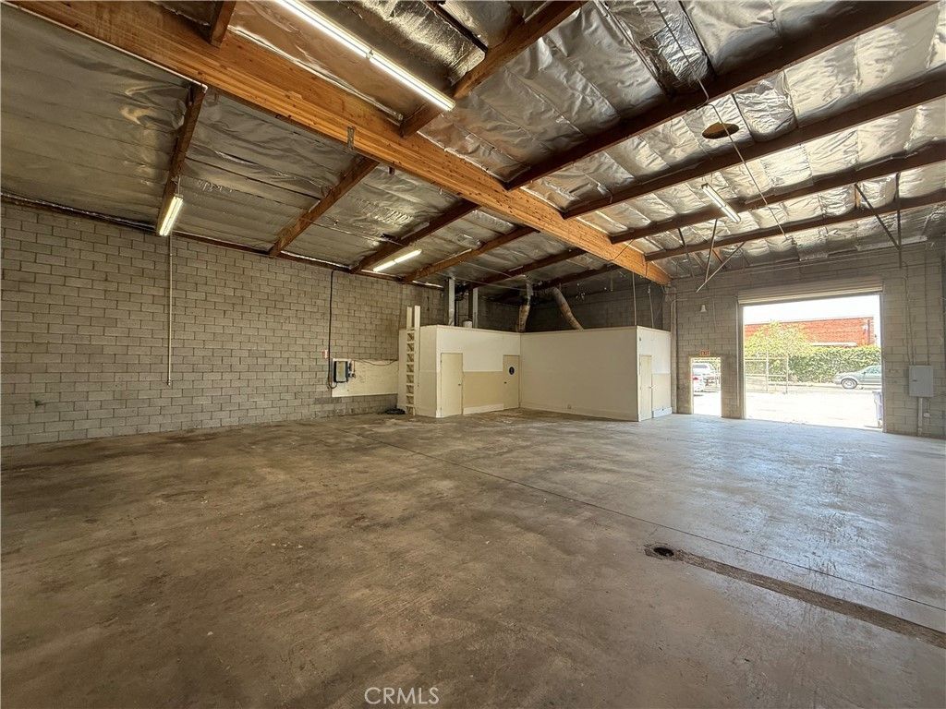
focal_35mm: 14
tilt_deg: +2.5
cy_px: 354
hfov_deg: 102.1
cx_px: 473
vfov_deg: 85.7
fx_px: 383
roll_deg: -0.2
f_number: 2.2
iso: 200
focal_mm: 2.22
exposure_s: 1/99
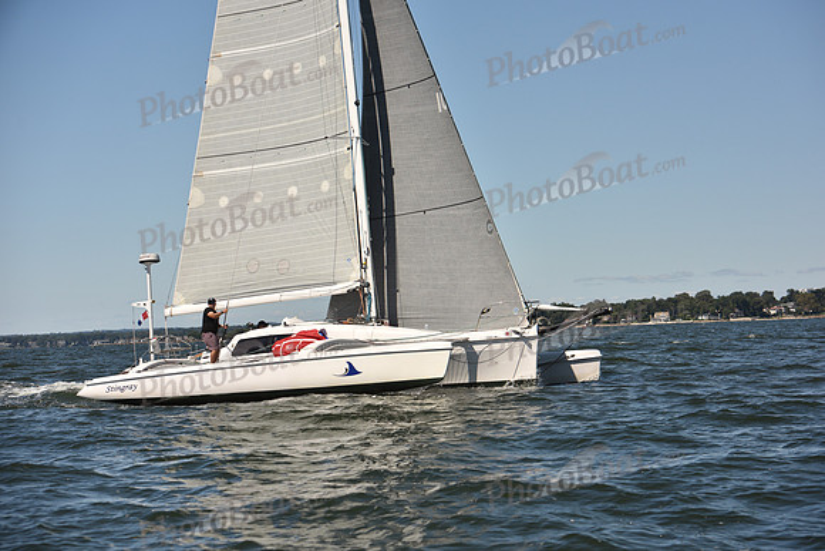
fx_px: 1604
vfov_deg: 19.5
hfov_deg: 28.8
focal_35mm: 70
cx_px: 412
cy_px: 276
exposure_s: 1/1250
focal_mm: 70
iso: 250
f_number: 5
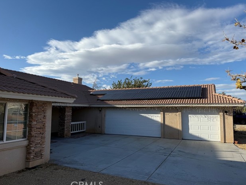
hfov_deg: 69.3
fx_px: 178
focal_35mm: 25
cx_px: 127
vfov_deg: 54.9
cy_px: 95
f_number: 1.78
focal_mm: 6.76
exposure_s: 1/5319
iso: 80
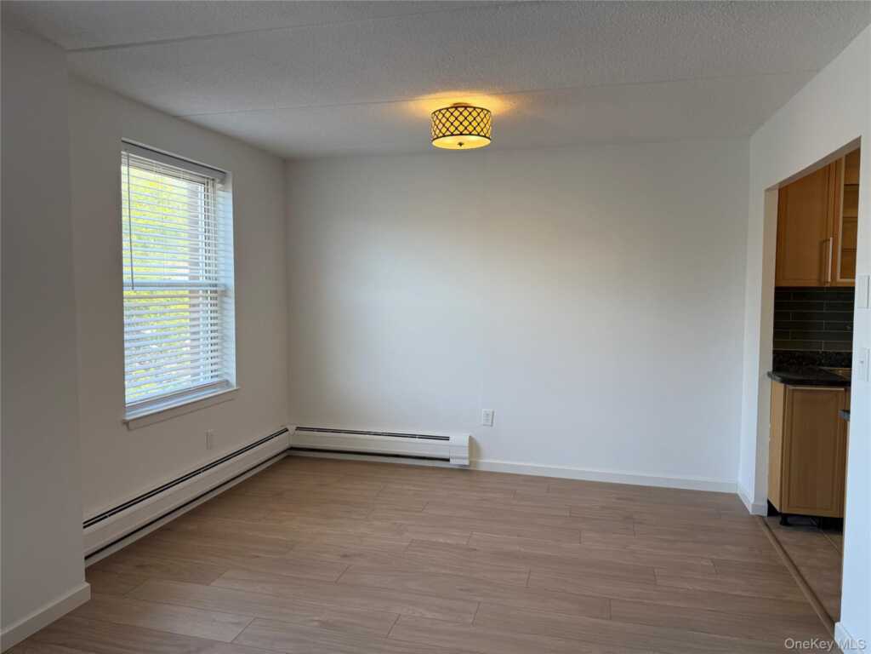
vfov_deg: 56.8
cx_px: 436
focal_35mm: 24
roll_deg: +0.8
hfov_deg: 71.6
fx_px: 604
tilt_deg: -2.4
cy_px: 327
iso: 125
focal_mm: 6.76
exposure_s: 1/172
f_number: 1.78
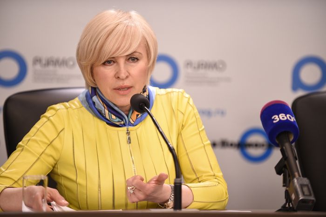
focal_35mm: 200
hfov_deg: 10.3
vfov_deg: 6.9
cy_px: 108
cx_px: 163
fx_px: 1810
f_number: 2.8
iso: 1600
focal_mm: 200
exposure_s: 1/320
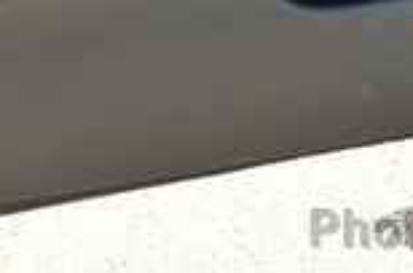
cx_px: 448
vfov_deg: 8.6
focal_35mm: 150
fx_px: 1717
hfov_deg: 13.5
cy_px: -289
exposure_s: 1/100
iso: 100
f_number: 5.6
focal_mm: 24
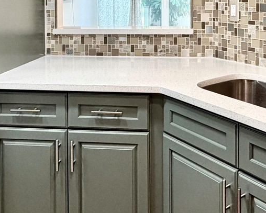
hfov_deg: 42.5
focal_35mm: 43
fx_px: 339
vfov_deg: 32.2
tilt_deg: -1.6
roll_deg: -0.1
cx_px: 170
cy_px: 0
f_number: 2.2
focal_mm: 2.22
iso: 320
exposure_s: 1/60
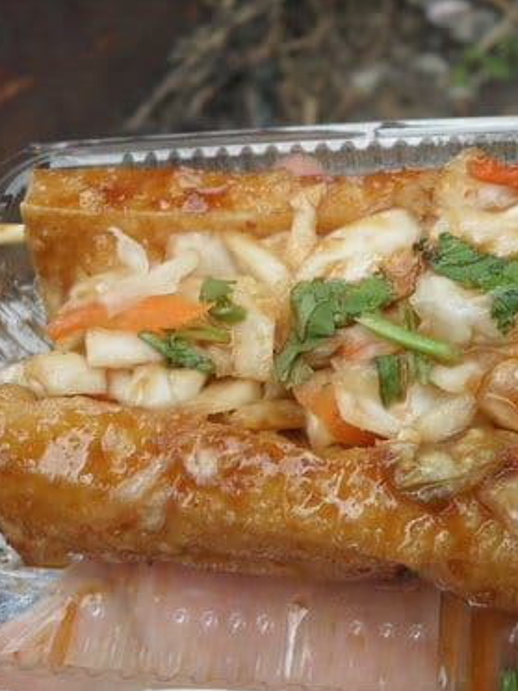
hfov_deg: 30.3
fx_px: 938
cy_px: 346
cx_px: 394
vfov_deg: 40.4
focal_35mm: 47
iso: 100
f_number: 8.9
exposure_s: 1/90
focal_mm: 6.2
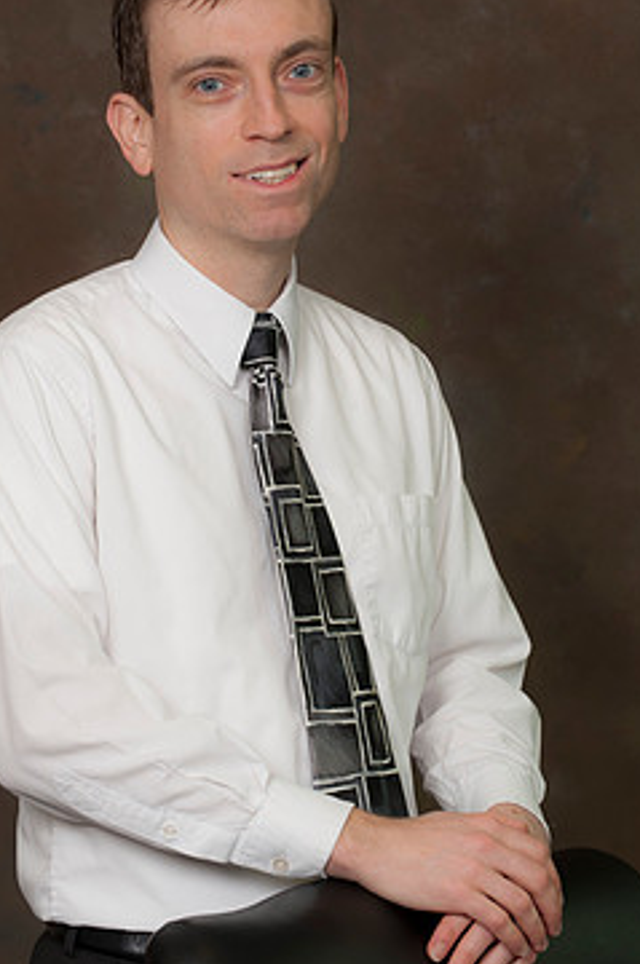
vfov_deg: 13.7
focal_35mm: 150
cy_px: 380
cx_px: 285
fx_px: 4011
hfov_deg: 9.1
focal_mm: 120
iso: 400
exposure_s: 1/100
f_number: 7.1
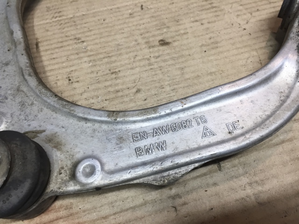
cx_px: 150
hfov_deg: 61.7
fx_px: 250
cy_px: 112
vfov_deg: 48.2
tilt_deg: -55.4
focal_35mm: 29
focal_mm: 4.15
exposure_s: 1/33
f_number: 2.2
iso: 40
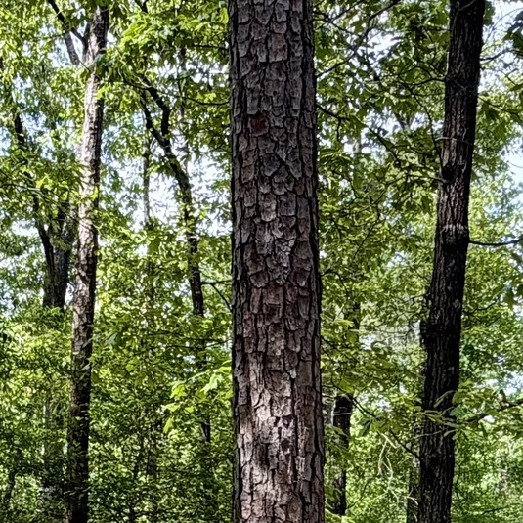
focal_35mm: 71
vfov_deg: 22.9
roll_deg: -2.5
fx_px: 1214
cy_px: 574
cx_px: 46
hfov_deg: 23.6
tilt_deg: +3.4
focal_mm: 2.22
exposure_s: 1/228
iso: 40
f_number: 2.2
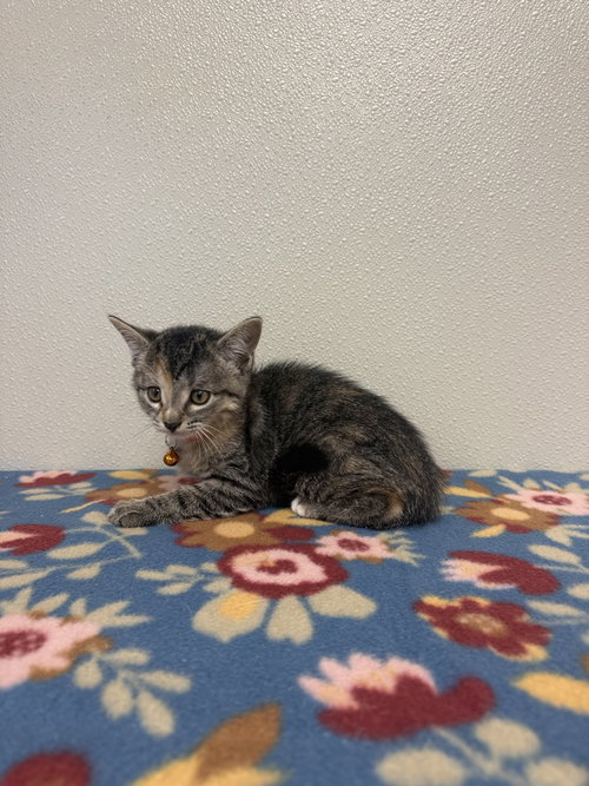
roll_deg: +0.0
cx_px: 294
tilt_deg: -5.3
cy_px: 393
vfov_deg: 71.6
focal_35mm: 24
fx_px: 545
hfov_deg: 56.8
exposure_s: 1/120
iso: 200
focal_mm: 6.76
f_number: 1.78
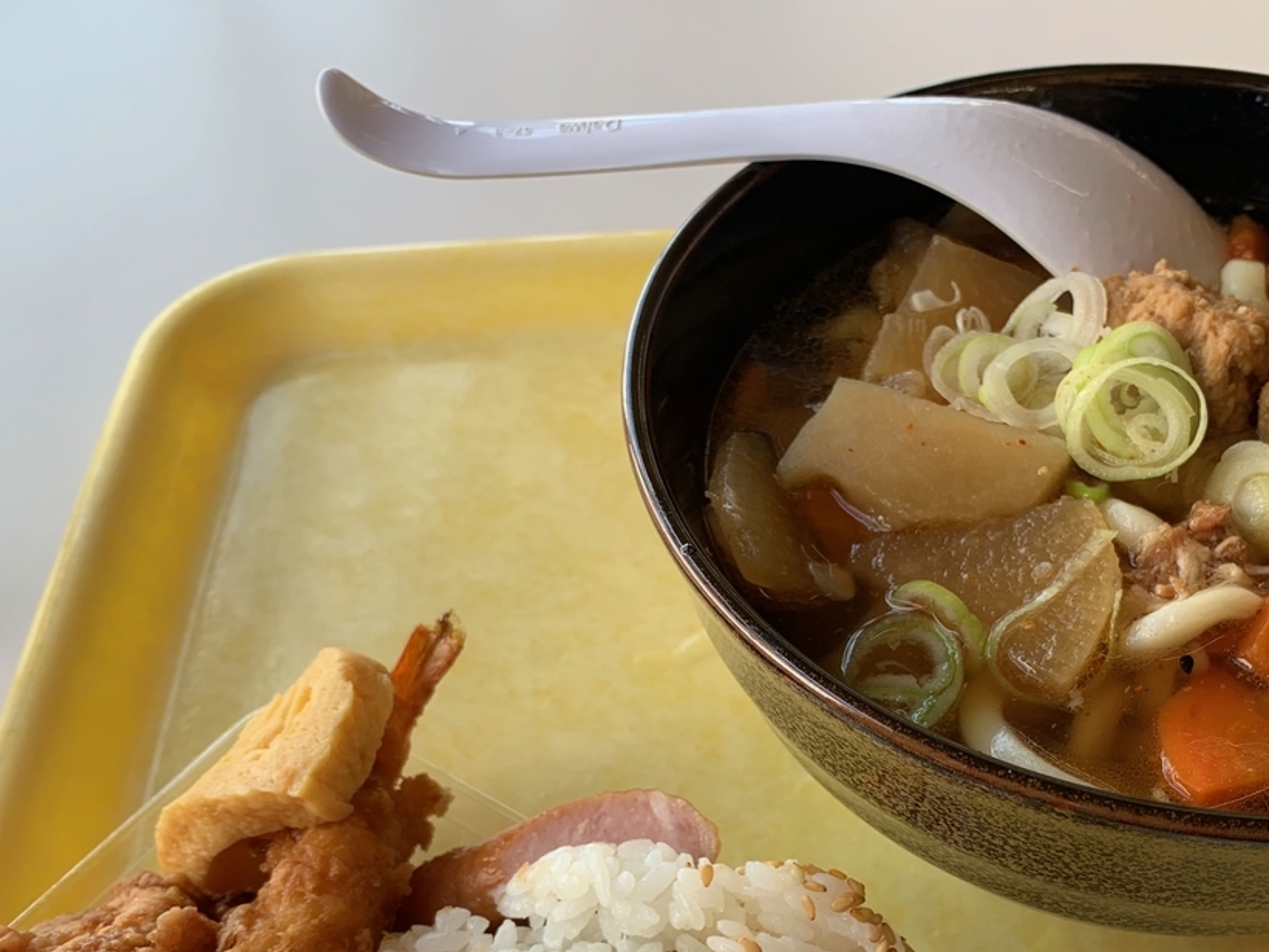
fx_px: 1393
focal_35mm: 38
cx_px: 856
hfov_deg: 48.1
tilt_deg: -50.6
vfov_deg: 37.0
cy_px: 689
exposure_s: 1/208
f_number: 1.8
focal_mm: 4.25
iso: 25
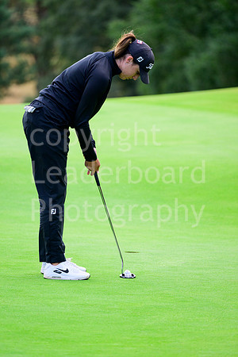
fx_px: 3272
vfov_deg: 6.2
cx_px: 119
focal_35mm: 330
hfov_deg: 4.2
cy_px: 178
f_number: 5.6
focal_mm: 330
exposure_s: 1/1000
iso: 1000
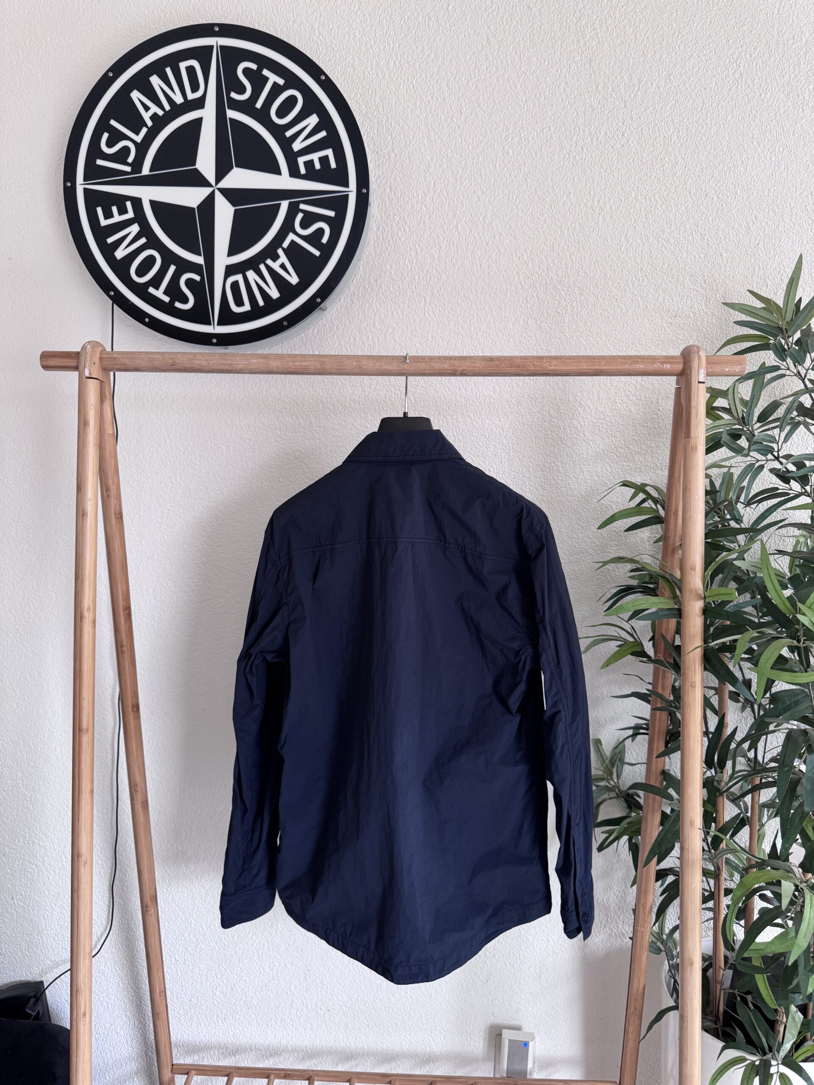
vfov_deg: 71.6
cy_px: 542
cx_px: 407
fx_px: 752
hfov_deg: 56.8
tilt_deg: -5.6
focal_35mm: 24
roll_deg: -1.2
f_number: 1.78
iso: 200
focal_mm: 6.76
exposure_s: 1/121
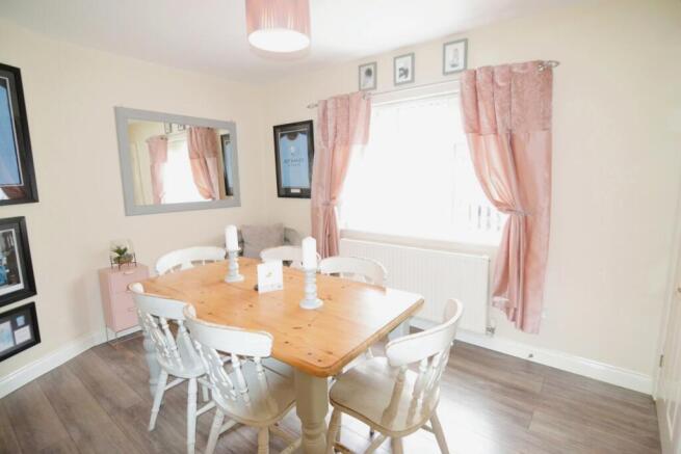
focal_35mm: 16
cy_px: 227
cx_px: 340
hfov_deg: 95.0
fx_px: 312
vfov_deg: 72.1
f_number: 3.2
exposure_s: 1/200
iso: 2500
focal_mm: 11
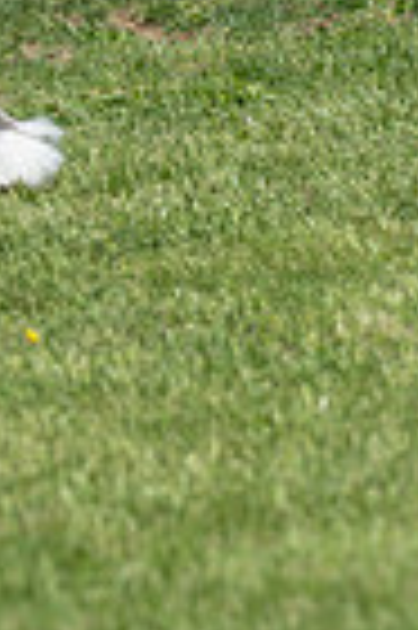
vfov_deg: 4.1
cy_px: -146
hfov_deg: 2.7
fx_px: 8712
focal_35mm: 499
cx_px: -297
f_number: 5
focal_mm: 120
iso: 200
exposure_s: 1/1000
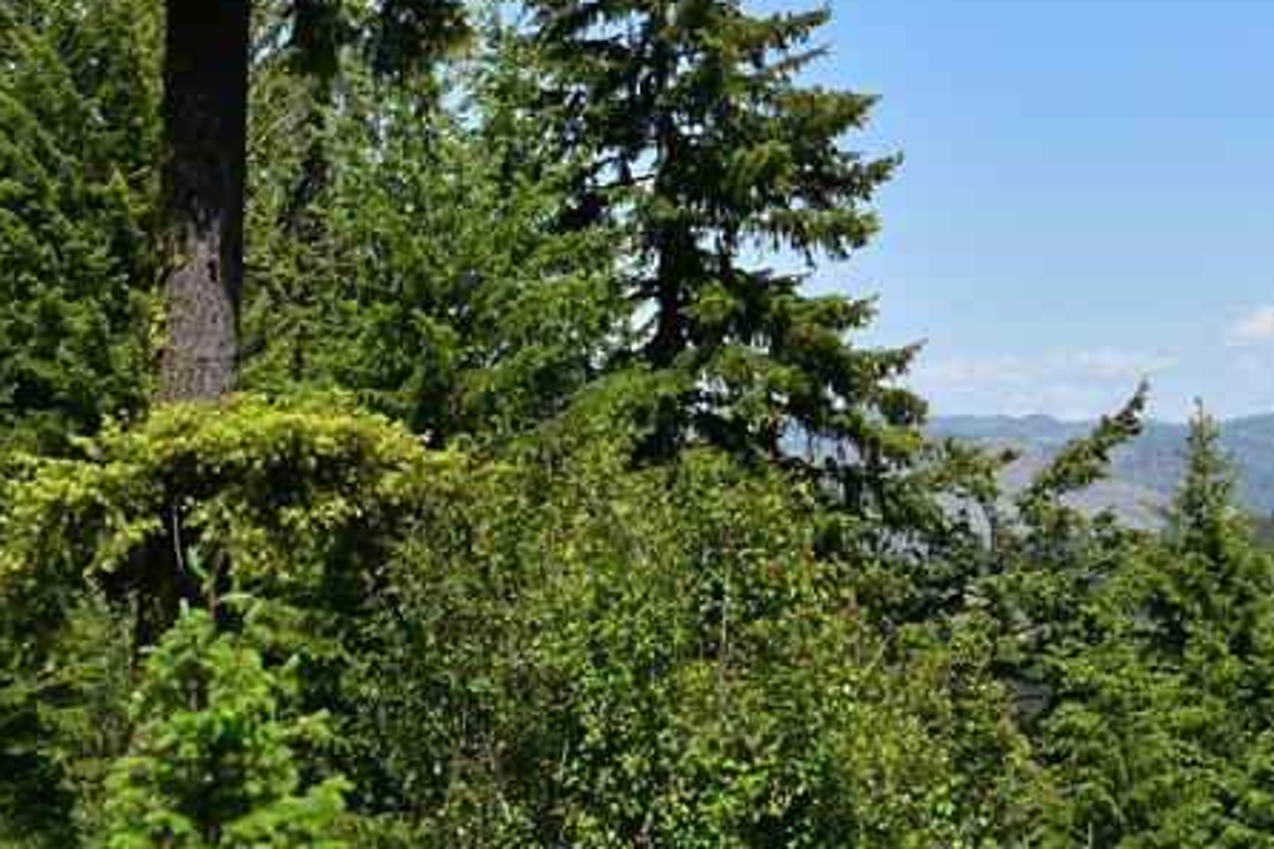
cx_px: 1405
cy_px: 283
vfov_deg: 12.1
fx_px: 4005
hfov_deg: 17.5
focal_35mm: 113
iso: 320
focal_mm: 31
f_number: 11
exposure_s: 1/500
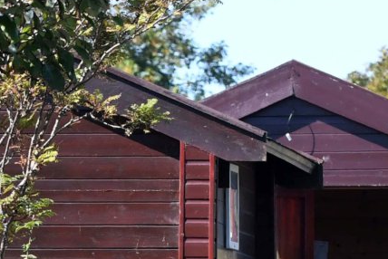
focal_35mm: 932
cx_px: 252
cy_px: 335
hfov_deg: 2.2
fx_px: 10051
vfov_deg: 1.5
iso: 500
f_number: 5
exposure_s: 1/800
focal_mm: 130
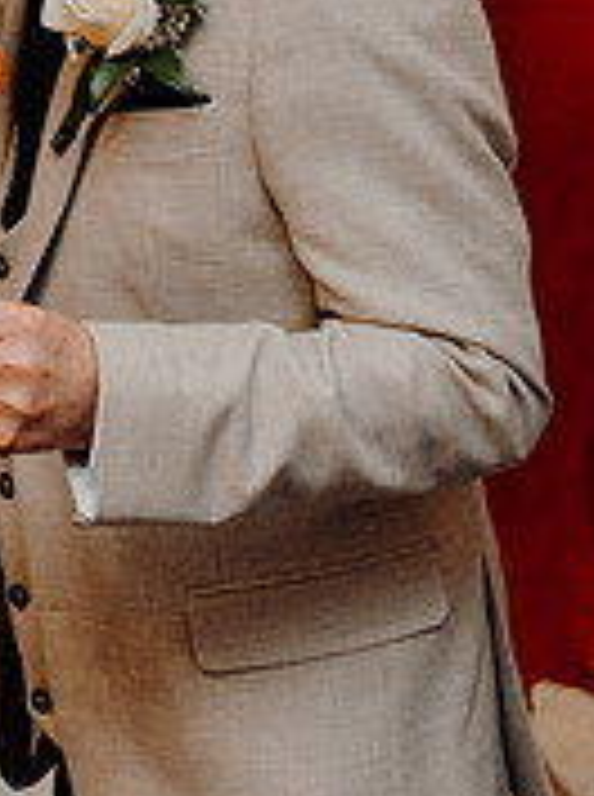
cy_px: -43
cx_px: -72
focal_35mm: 139
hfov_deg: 10.5
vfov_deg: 14.0
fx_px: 3192
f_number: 3.5
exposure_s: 1/160
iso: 2500
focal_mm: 44
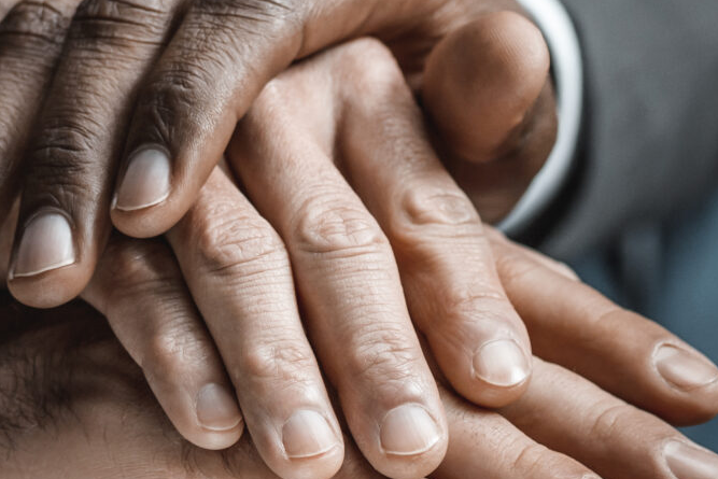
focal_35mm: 403
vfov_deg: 3.4
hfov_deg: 5.1
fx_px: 8039
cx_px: 119
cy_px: 174
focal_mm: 105
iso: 320
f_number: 4
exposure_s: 1/160
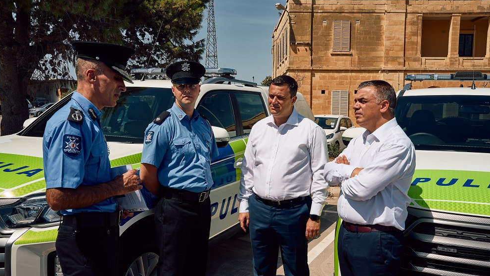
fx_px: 481
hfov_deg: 54.0
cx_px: 244
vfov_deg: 31.9
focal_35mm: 37
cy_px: 156
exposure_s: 1/250
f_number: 13
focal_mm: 35
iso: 100
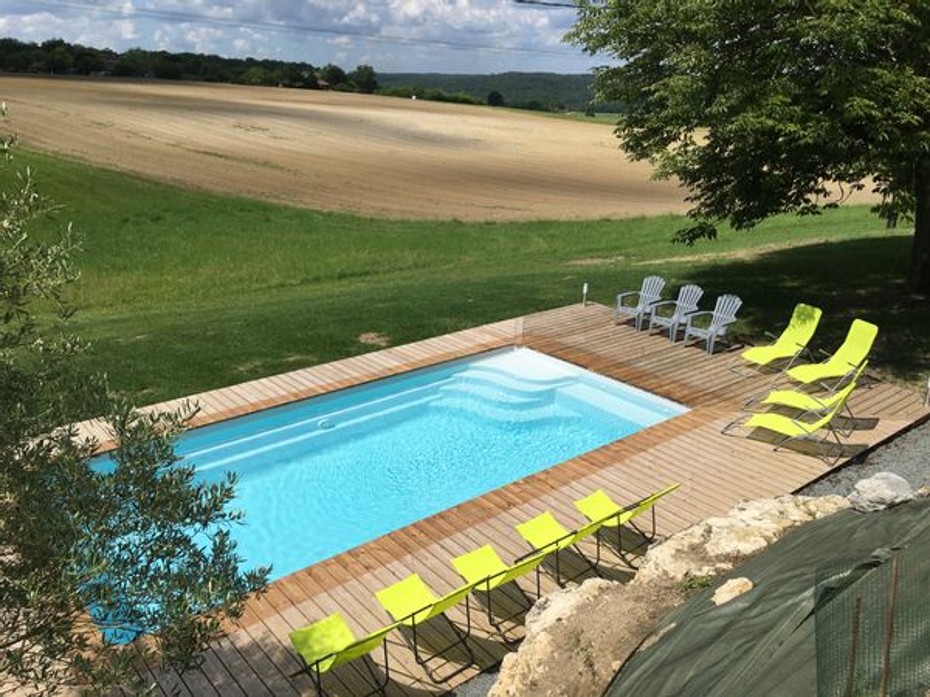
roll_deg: -0.6
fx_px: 779
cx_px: 465
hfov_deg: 61.7
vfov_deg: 48.2
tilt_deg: -18.0
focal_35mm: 29
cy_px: 348
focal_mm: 4.15
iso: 25
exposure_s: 1/2849
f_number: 2.2
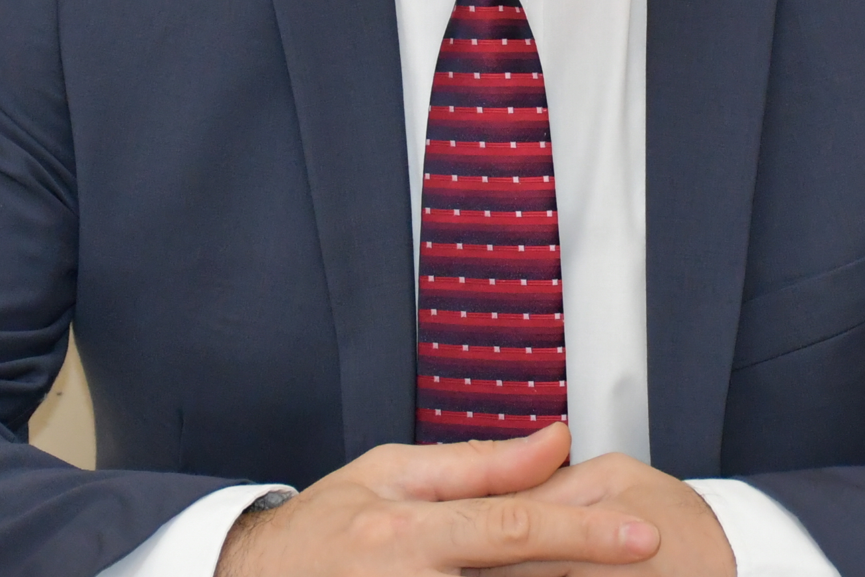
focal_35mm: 249
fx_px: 5982
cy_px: -106
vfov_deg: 5.5
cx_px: 585
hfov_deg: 8.3
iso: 1600
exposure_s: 1/160
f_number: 5.6
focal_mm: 52
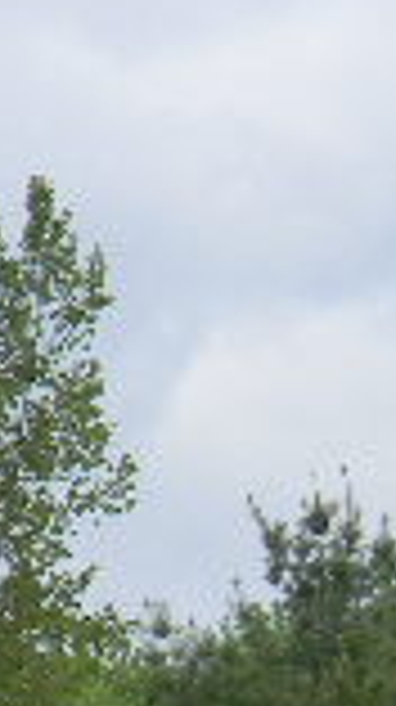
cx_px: 918
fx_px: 15217
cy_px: 800
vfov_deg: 2.7
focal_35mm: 813
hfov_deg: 1.5
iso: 80
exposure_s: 1/355
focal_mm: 33.1
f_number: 5.2
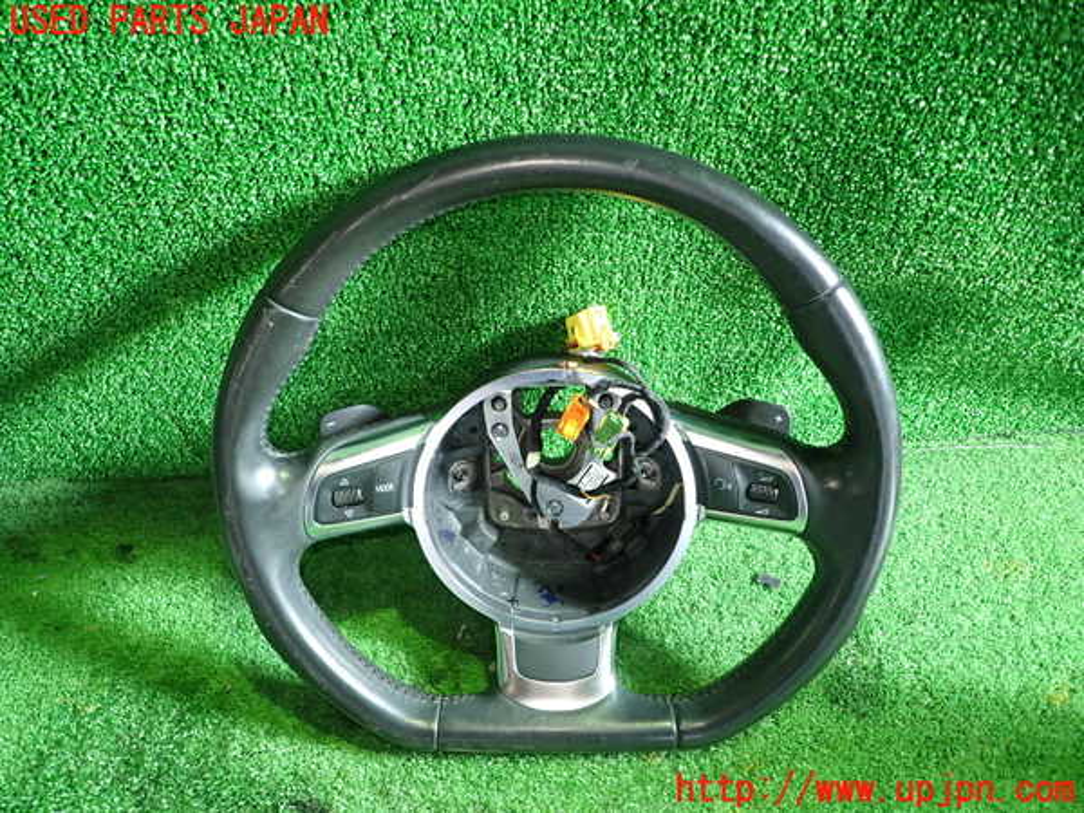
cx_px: 542
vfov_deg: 54.9
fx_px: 783
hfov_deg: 69.4
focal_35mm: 25
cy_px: 406
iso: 320
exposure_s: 1/30
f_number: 2
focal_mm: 4.5
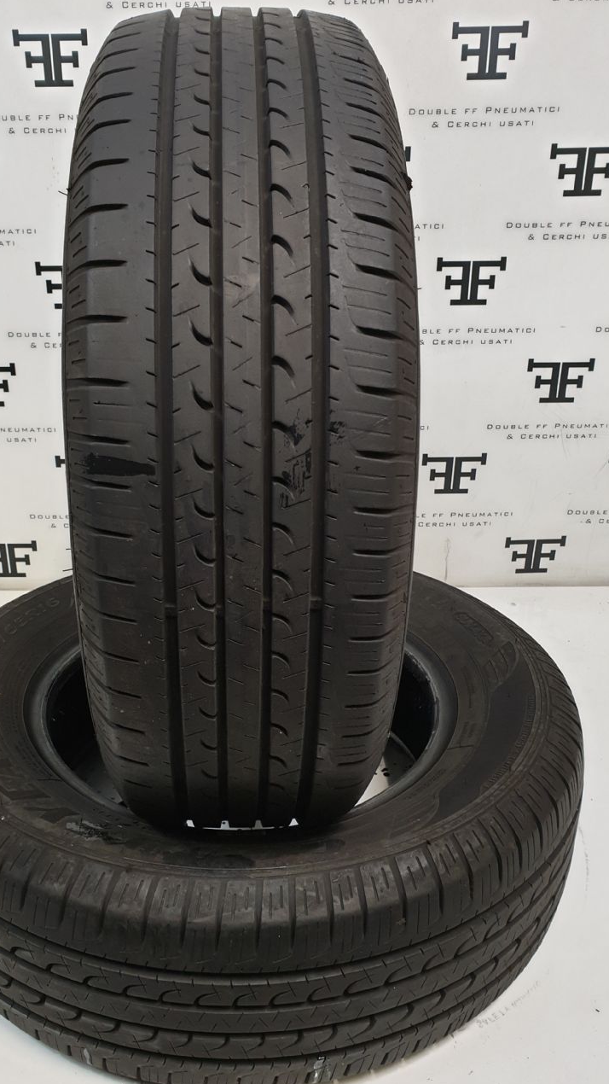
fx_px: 833
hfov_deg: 40.0
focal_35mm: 29
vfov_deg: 66.1
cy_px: 551
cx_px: 242
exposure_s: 1/50
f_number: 2.4
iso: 200
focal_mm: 4.3
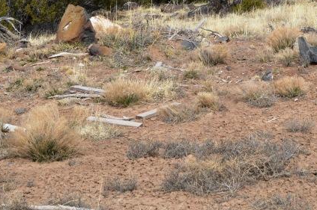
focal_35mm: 109
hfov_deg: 18.7
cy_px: -38
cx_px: 231
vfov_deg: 12.3
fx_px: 959
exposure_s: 1/320
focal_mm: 30
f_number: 9
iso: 100
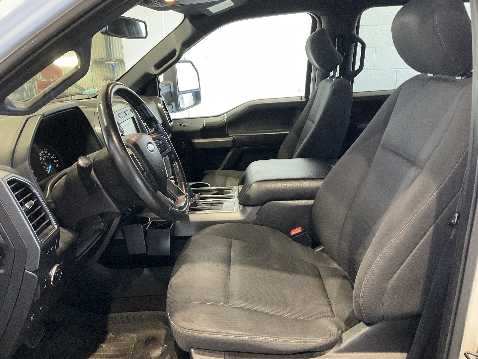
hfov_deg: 61.7
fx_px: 400
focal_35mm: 29
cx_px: 239
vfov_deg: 48.2
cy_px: 180
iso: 200
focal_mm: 3
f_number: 1.8
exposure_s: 1/40
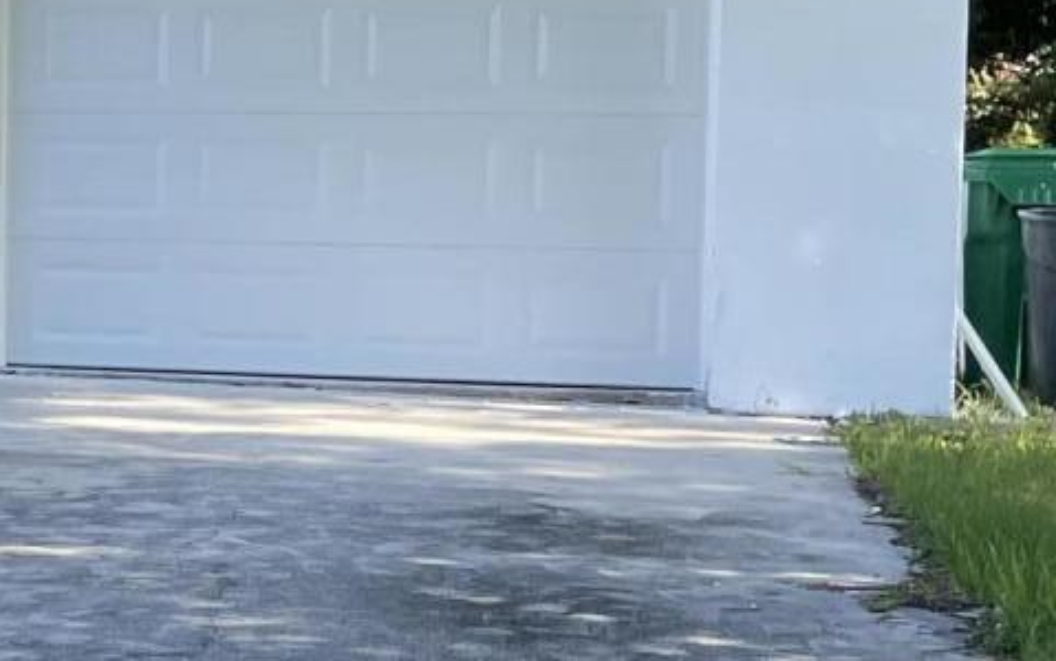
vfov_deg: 11.4
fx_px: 3312
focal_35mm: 115
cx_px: -725
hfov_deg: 15.9
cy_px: 286
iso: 32
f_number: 1.6
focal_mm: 4.2
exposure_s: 1/698
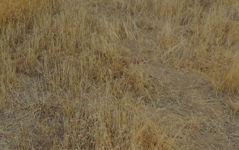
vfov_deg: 18.6
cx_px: 6
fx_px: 417
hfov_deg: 30.0
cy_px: -55
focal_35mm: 64
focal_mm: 4.5
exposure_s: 1/800
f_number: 3
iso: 80
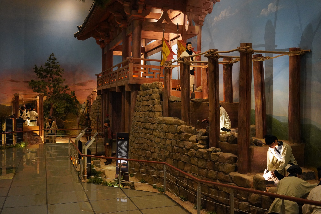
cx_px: 160
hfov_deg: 54.4
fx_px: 312
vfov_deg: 37.9
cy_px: 107
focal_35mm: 35
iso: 6400
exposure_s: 1/80
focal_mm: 35
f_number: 4
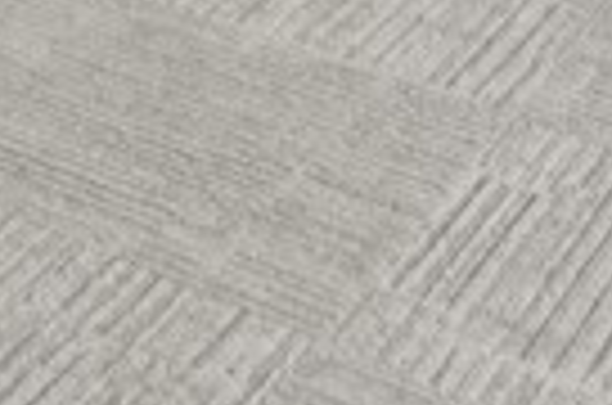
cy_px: -1136
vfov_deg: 7.3
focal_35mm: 144
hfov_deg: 11.2
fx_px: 2442
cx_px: -994
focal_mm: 18
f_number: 8
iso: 400
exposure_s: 1/20
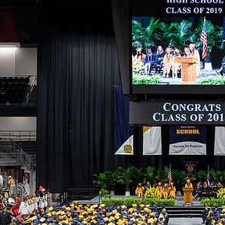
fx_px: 684
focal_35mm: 93
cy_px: 139
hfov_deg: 18.4
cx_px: 194
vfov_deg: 18.7
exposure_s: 1/100
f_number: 3.5
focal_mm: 50
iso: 1000
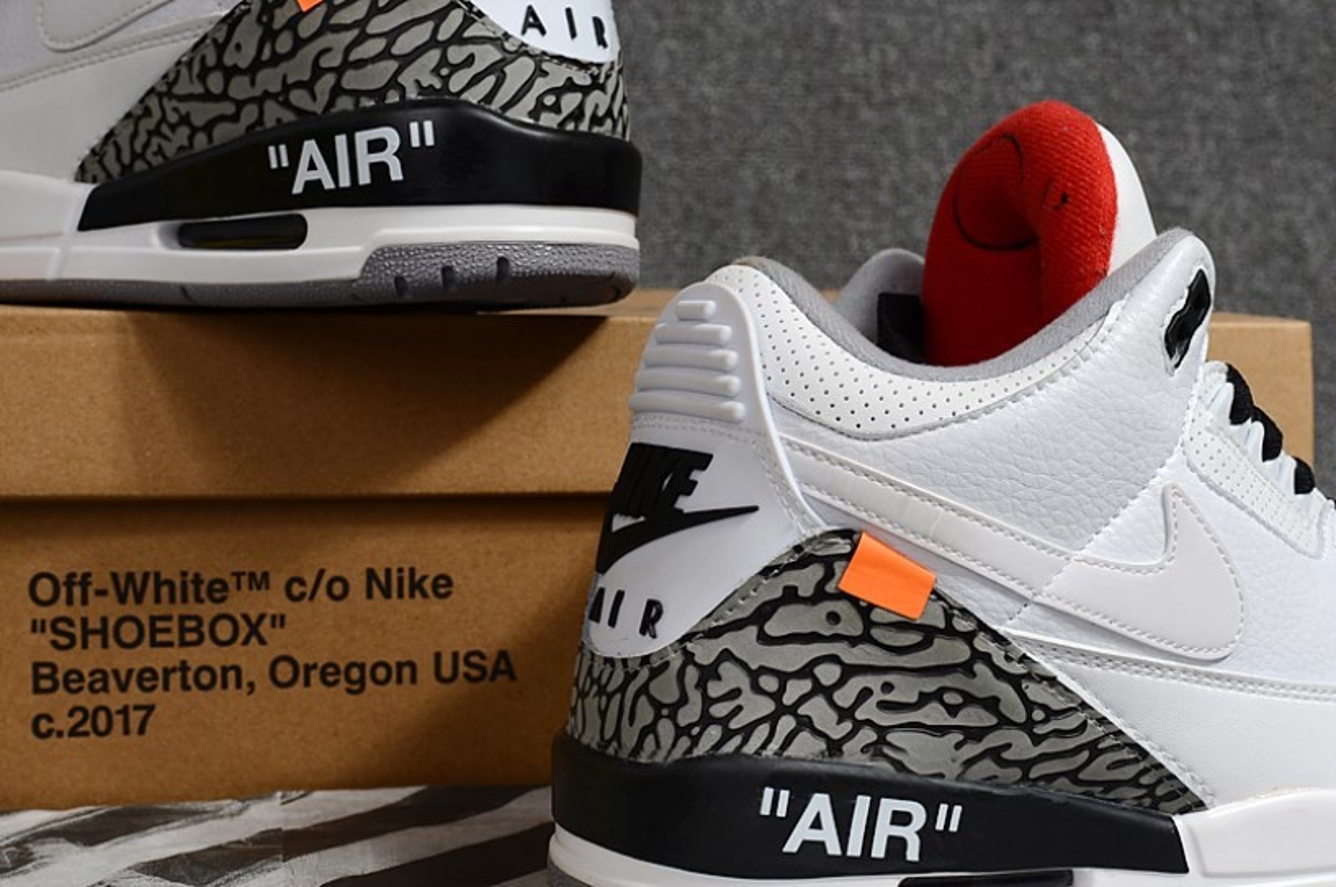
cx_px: 668
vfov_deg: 37.7
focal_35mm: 35
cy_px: 444
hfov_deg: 54.5
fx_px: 1297
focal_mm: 35
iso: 125
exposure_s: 1/60
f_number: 10
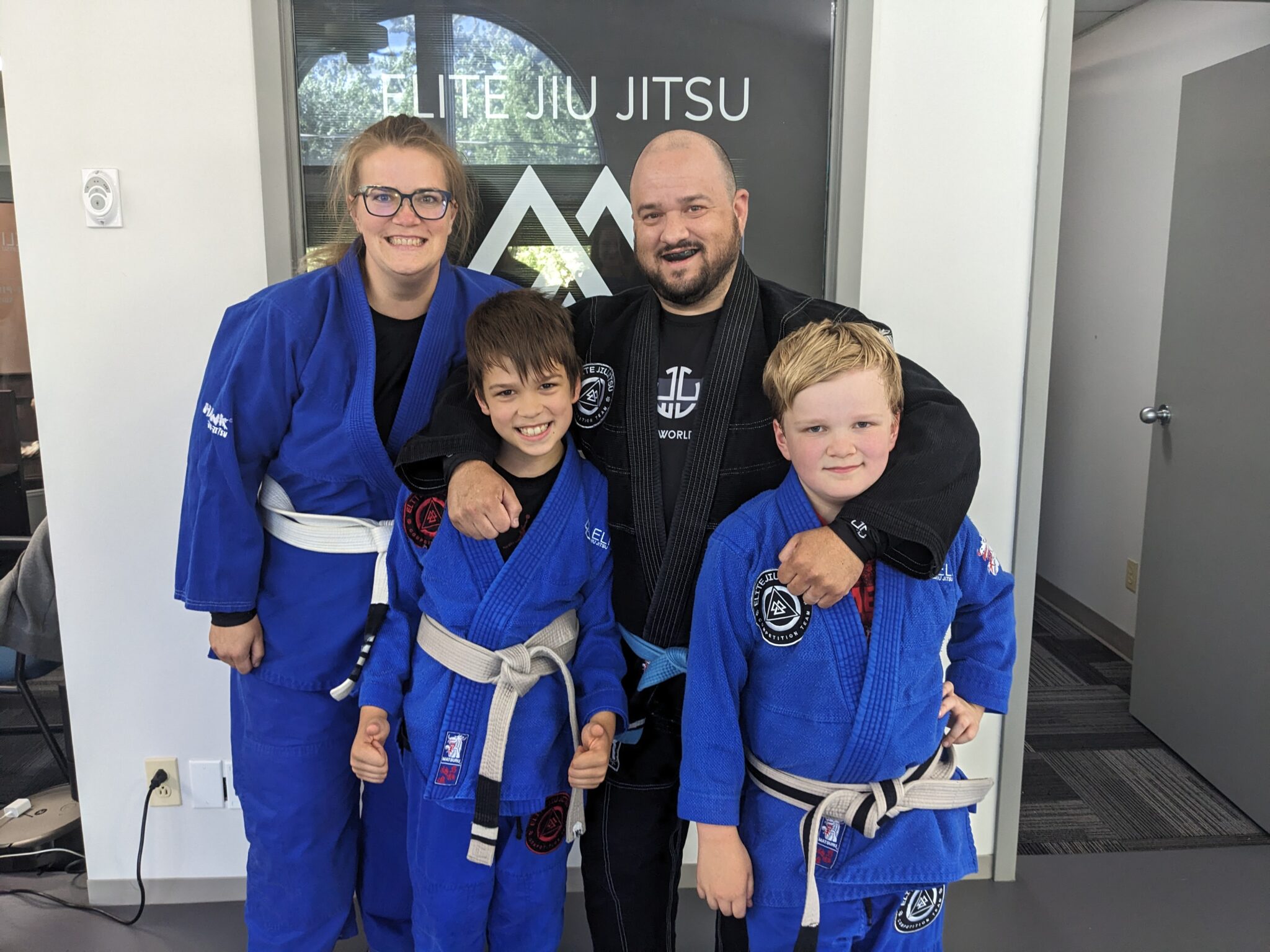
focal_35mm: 27
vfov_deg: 51.4
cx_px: 635
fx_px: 991
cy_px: 476
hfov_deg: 65.3
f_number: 1.73
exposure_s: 1/24
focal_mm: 4.38
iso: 102
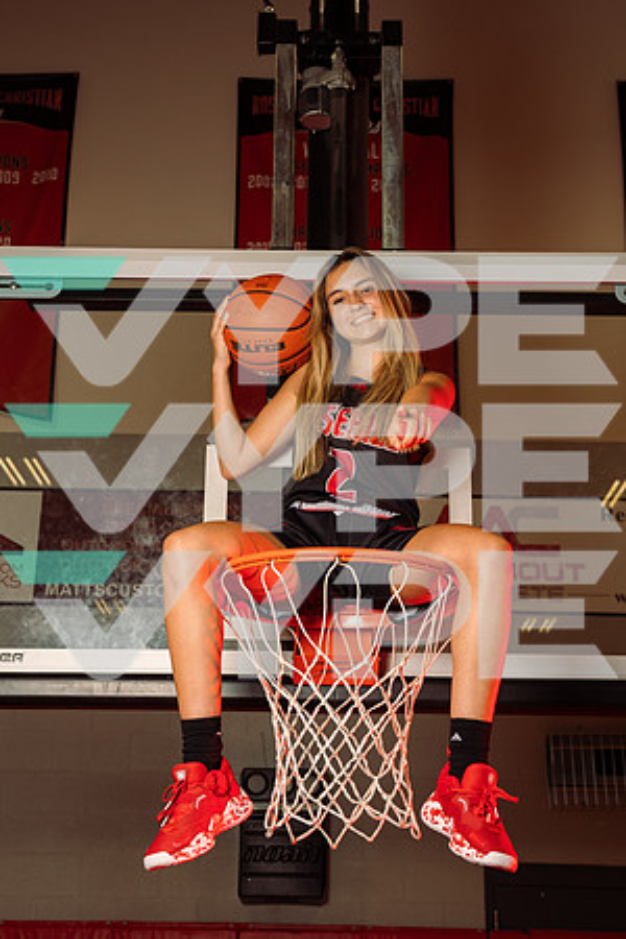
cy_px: 470
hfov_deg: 25.5
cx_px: 313
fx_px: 1382
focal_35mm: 53
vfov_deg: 37.5
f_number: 6.3
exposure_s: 1/250
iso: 250
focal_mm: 53
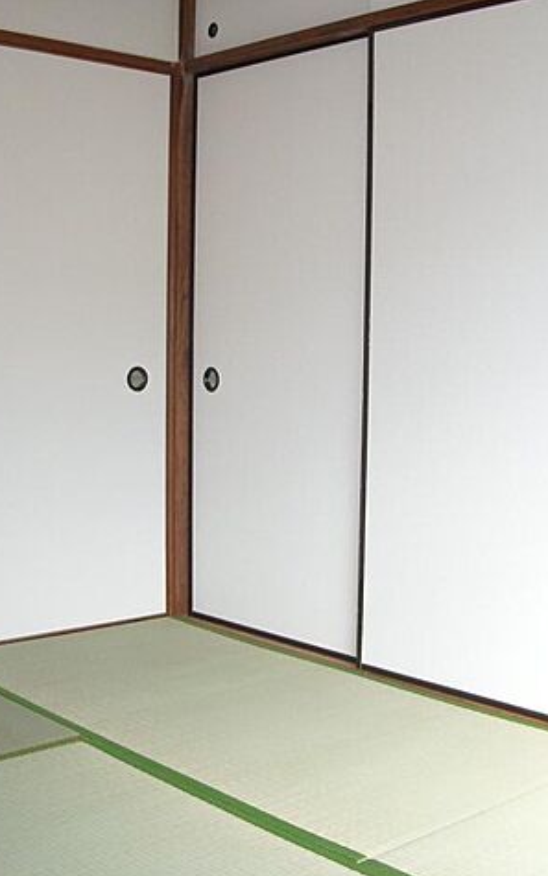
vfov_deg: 40.3
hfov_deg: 25.8
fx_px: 1194
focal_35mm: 50
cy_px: 439
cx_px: 299
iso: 200
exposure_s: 1/125
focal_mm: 5.8
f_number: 2.6
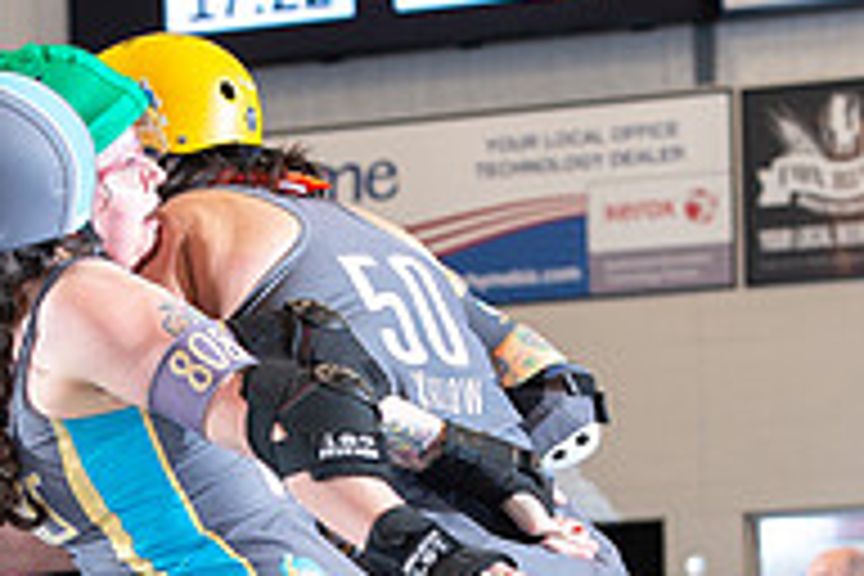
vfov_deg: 5.5
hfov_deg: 8.3
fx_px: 5952
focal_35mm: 248
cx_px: 310
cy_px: 673
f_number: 5.6
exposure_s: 1/160
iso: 640
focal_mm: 82
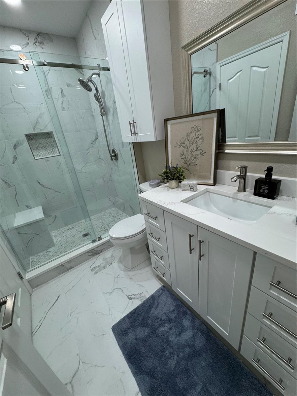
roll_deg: +9.3
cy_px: 198
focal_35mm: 14
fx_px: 160
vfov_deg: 102.1
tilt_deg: -23.6
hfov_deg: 85.7
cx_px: 148
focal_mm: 2.22
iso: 160
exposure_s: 1/120
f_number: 2.2
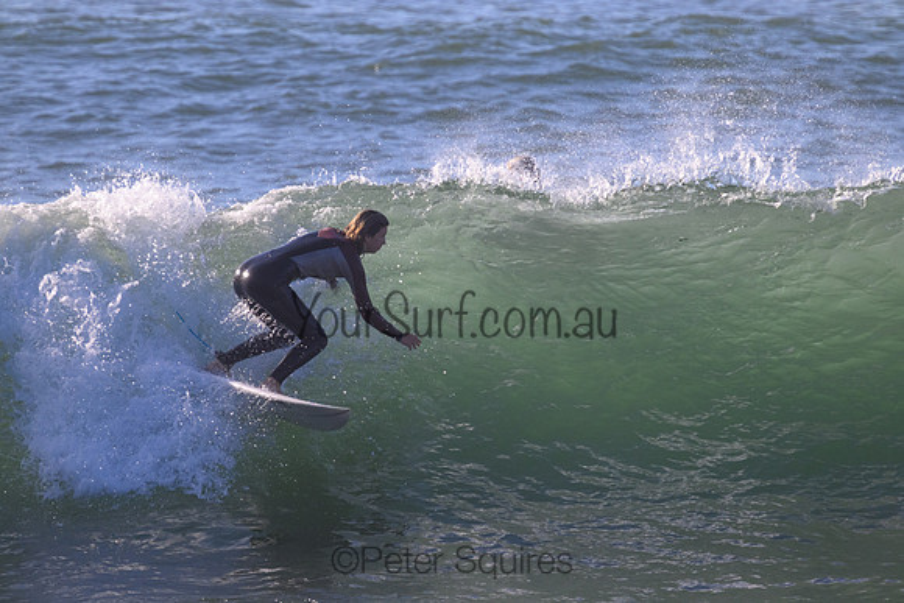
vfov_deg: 1.7
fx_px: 20093
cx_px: 452
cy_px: 302
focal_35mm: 800
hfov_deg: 2.6
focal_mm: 800
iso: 2000
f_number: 11
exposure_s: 1/2000
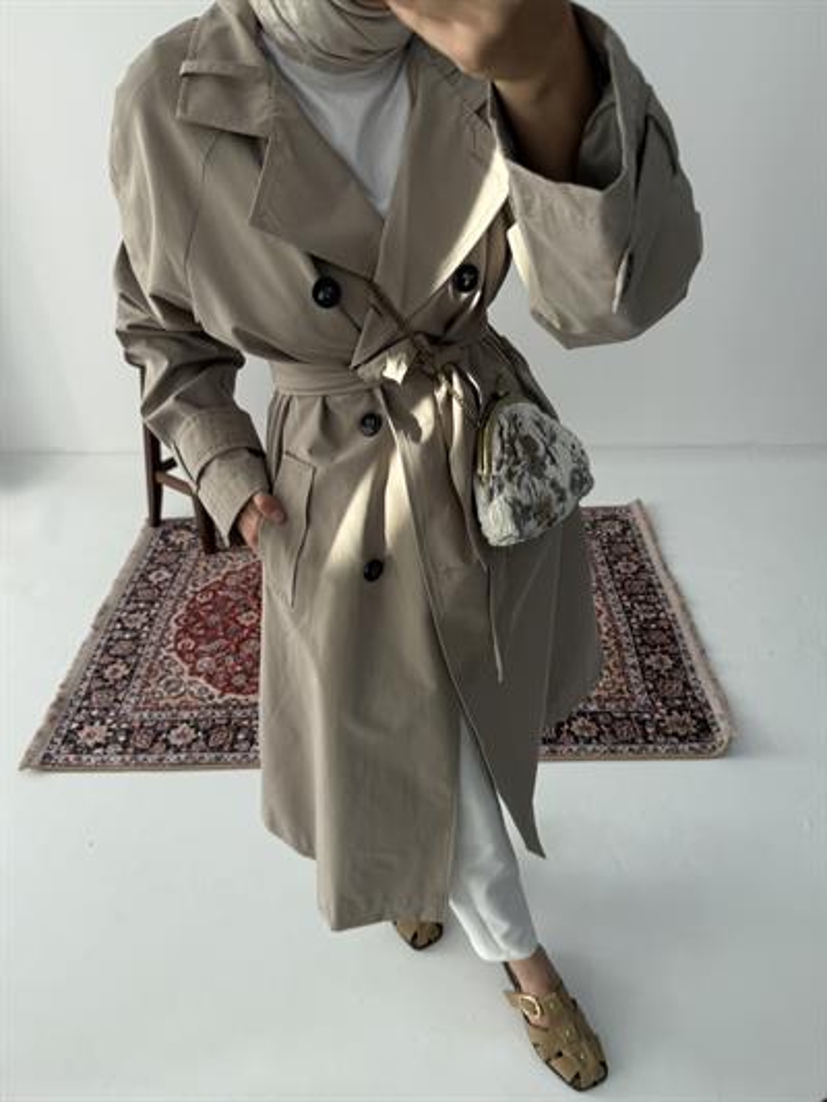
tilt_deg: -56.1
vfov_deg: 71.6
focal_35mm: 24
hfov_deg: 56.8
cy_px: 551
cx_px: 414
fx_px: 764
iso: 80
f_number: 1.78
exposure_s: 1/330
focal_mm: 6.76
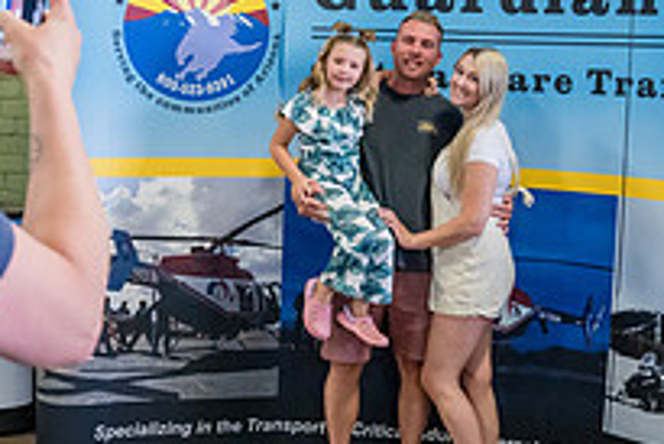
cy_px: 190
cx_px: 227
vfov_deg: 20.0
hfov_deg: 29.4
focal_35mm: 68
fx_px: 1255
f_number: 4
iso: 4000
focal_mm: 24
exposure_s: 1/400
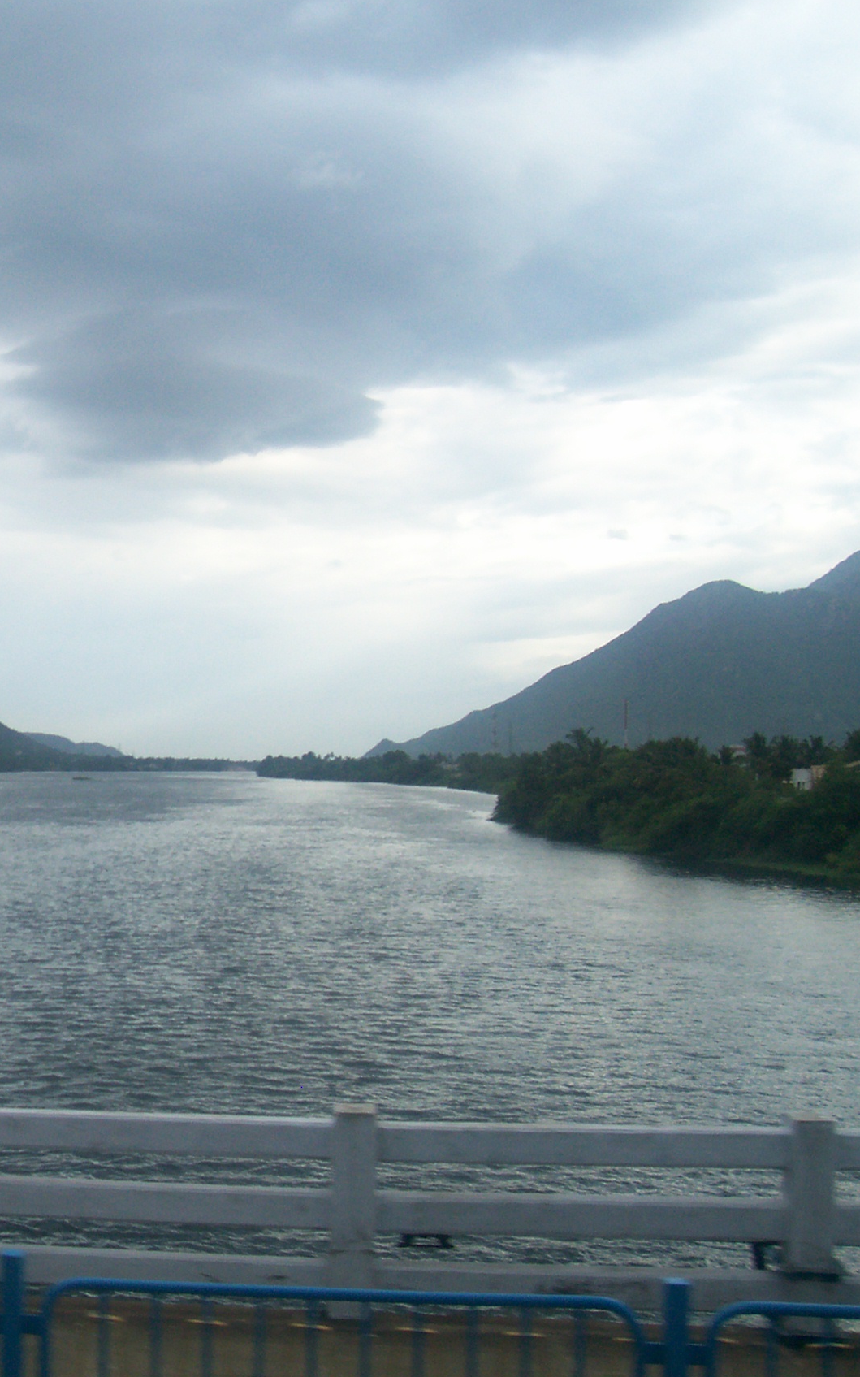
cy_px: 678
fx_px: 1838
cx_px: -2
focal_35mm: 49
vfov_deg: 41.1
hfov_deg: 25.1
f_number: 2.7
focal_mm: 5.6
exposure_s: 1/309
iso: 80
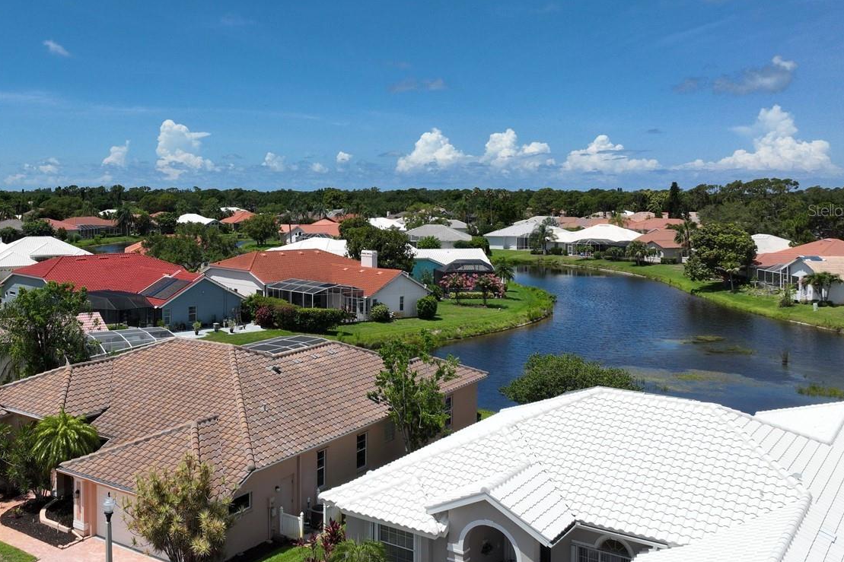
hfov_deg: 52.0
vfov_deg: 36.6
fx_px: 844
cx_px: 271
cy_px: 210
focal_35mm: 36
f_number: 5
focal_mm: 12.3
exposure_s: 1/2000
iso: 160
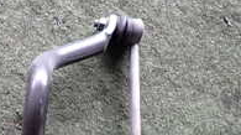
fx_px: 536
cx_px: -100
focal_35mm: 84
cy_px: 196
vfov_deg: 13.6
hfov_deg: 21.9
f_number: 2
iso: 200
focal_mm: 4.5
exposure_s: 1/30
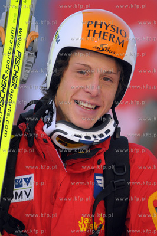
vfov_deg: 6.9
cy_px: 118
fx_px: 1966
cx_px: 78
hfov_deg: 4.6
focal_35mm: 300
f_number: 2.8
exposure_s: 1/1600
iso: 640
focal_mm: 200
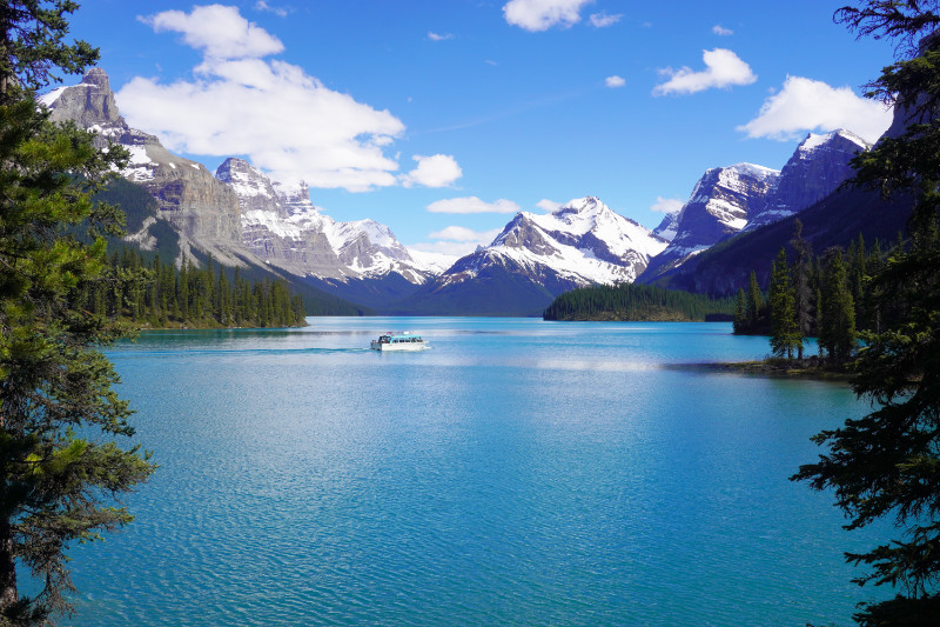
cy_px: 314
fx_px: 940
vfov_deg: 36.9
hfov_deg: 53.1
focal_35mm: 36
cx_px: 470
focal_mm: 24
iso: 100
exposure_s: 1/250
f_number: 11
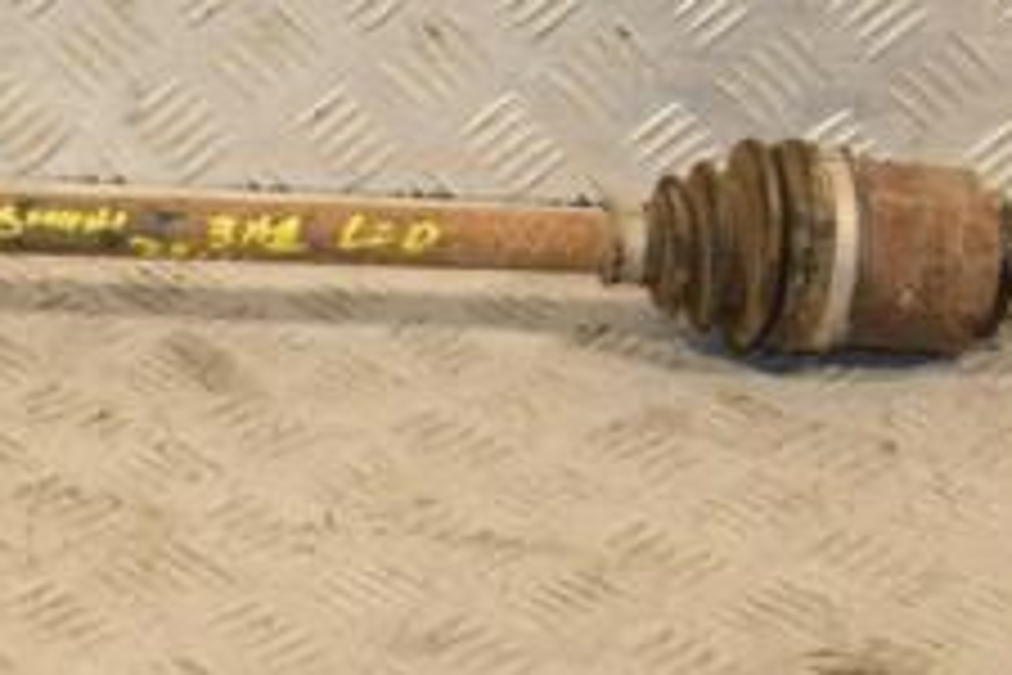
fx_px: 3373
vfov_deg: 11.4
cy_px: 248
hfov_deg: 16.7
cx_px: -27
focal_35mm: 120
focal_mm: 30
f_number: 7.1
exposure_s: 1/200
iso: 800
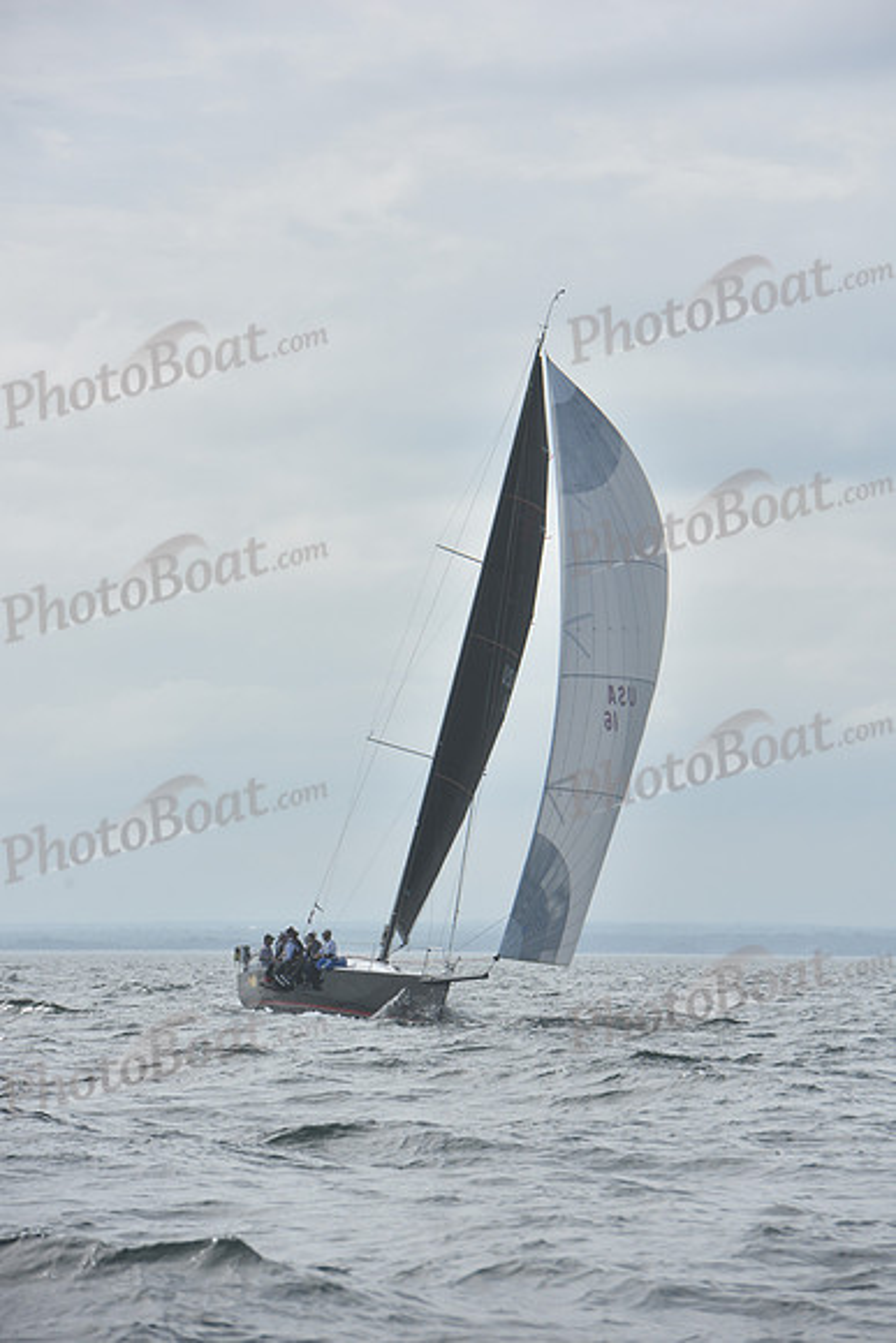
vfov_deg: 10.3
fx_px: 7462
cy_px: 672
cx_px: 448
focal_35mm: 200
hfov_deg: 6.9
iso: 200
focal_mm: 200
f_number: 9
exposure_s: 1/800
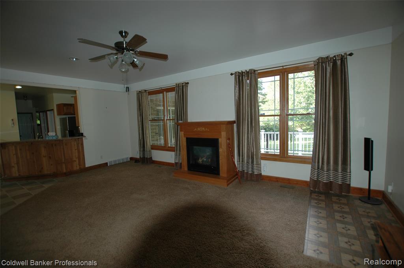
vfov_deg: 77.2
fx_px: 168
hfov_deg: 100.5
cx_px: 202
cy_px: 134
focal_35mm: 15
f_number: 3.5
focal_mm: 10
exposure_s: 1/60
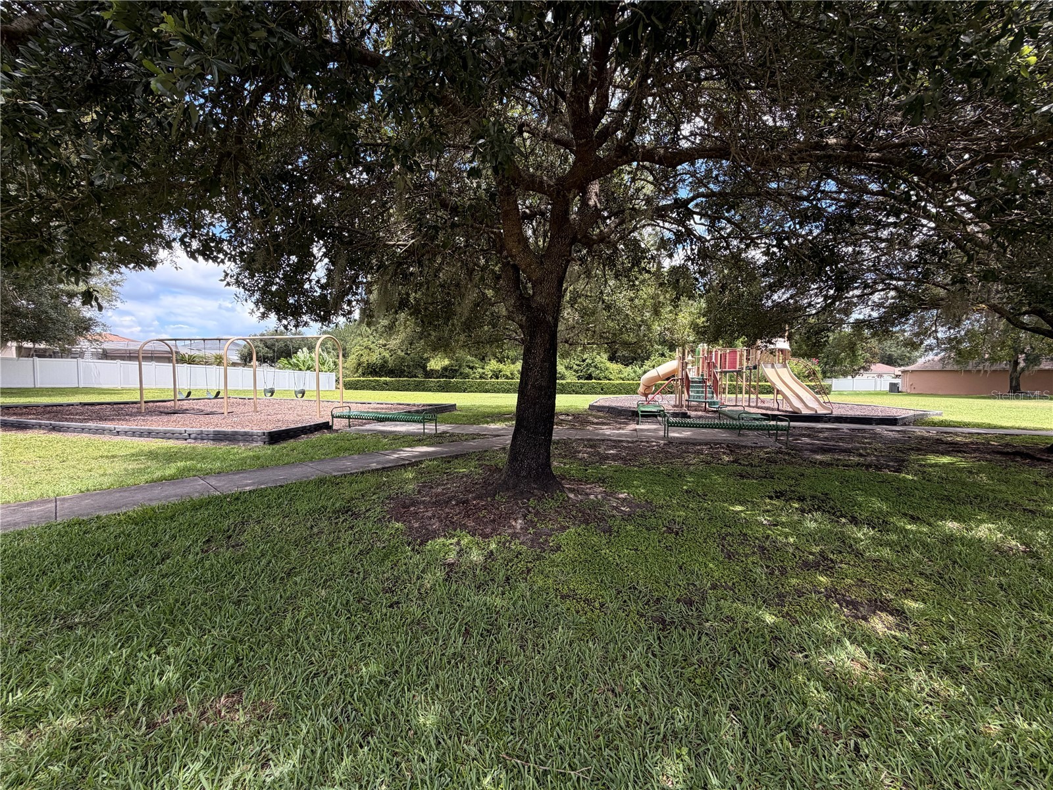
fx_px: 426
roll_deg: +0.0
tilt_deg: -2.3
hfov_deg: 102.1
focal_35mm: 14
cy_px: 395
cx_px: 526
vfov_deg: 85.7
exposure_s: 1/502
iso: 50
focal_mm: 2.22
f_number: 2.2
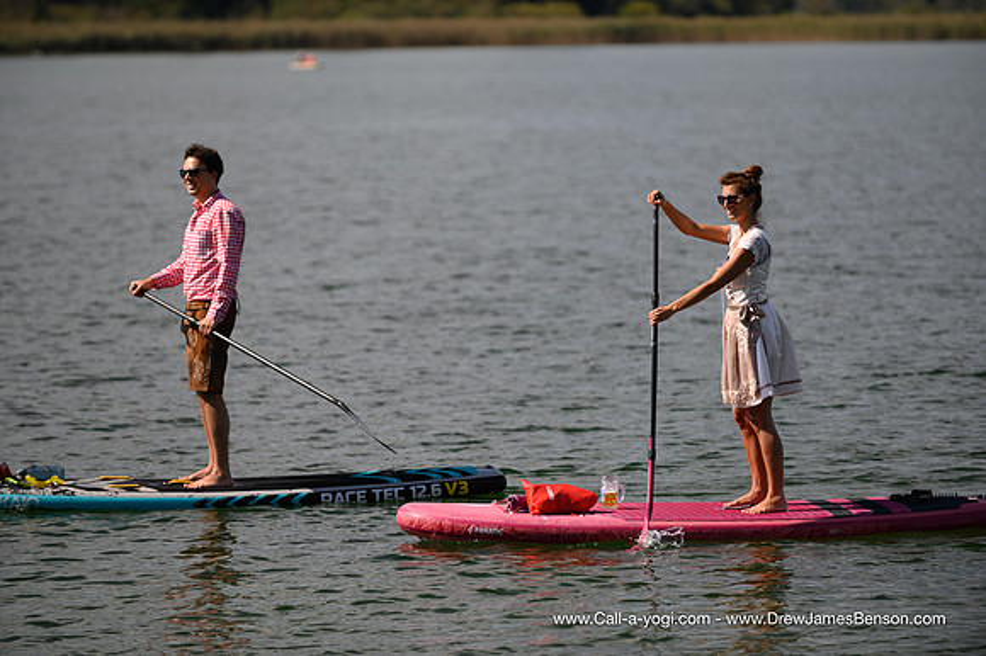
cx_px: 493
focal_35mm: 200
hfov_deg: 10.3
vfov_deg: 6.9
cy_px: 328
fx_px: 5474
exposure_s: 1/1000
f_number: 4
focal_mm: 200
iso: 200
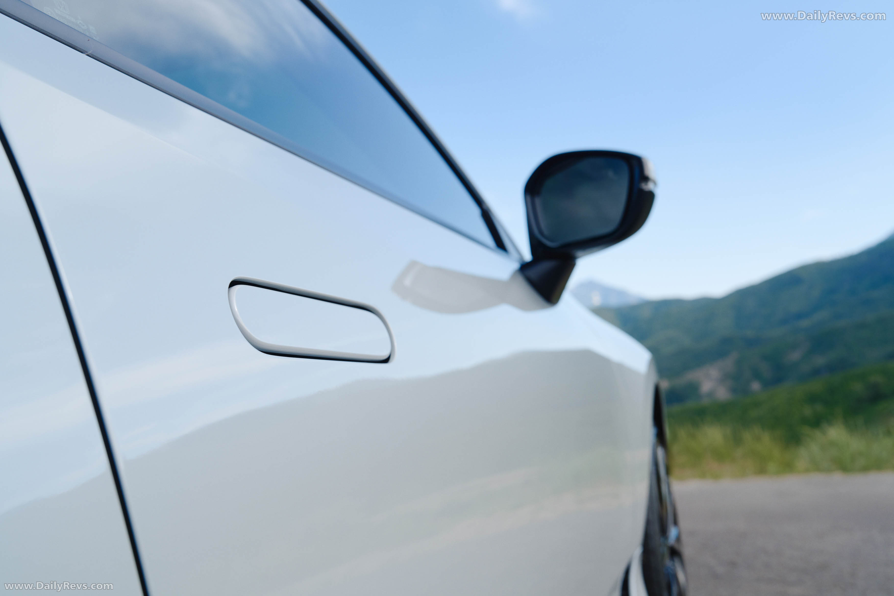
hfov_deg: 55.8
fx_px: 844
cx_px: 447
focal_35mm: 34
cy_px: 298
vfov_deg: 38.9
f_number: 8
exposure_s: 1/200
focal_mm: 34
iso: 400
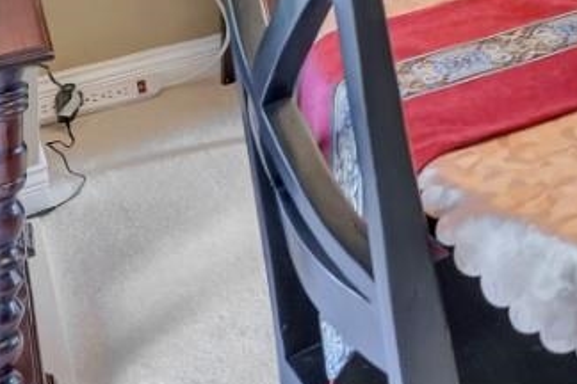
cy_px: -464
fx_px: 1170
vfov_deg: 14.3
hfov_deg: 20.4
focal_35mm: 73
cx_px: 1013
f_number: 4.5
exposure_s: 1/50
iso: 400
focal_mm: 14.6
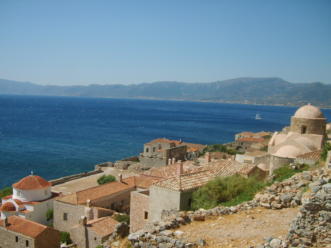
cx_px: 164
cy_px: 134
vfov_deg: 37.7
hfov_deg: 49.0
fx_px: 363
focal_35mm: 38
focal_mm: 5.8
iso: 50
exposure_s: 1/250
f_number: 7.1
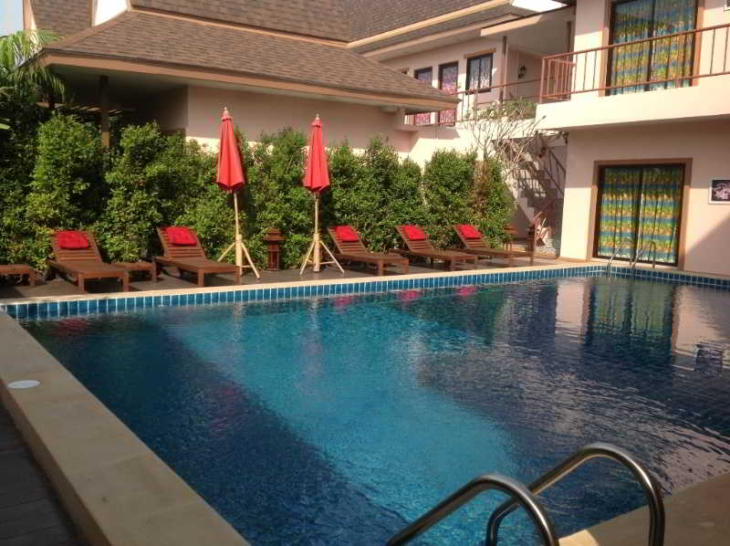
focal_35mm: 35
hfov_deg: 52.7
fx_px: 737
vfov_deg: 40.6
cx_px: 365
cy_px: 273
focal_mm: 4.28
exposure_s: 1/1120
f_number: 2.4
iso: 50
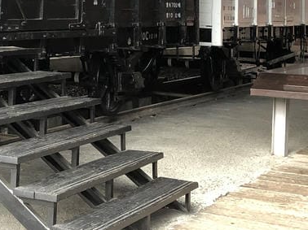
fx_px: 791
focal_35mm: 89
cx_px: 41
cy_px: -44
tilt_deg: +2.7
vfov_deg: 16.0
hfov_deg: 21.6
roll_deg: -1.9
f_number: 1.8
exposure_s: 1/30
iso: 32
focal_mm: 3.99
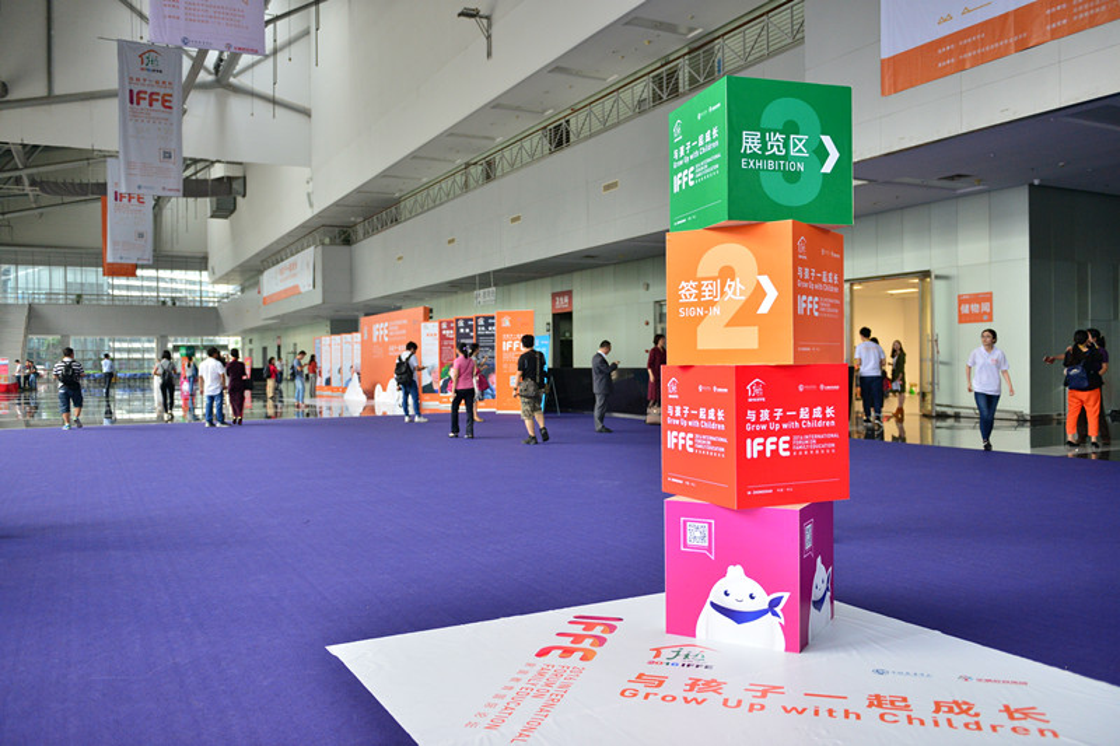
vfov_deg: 44.9
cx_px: 560
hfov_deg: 63.7
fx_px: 902
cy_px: 373
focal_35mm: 29
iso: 1000
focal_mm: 29
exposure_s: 1/320
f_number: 2.8
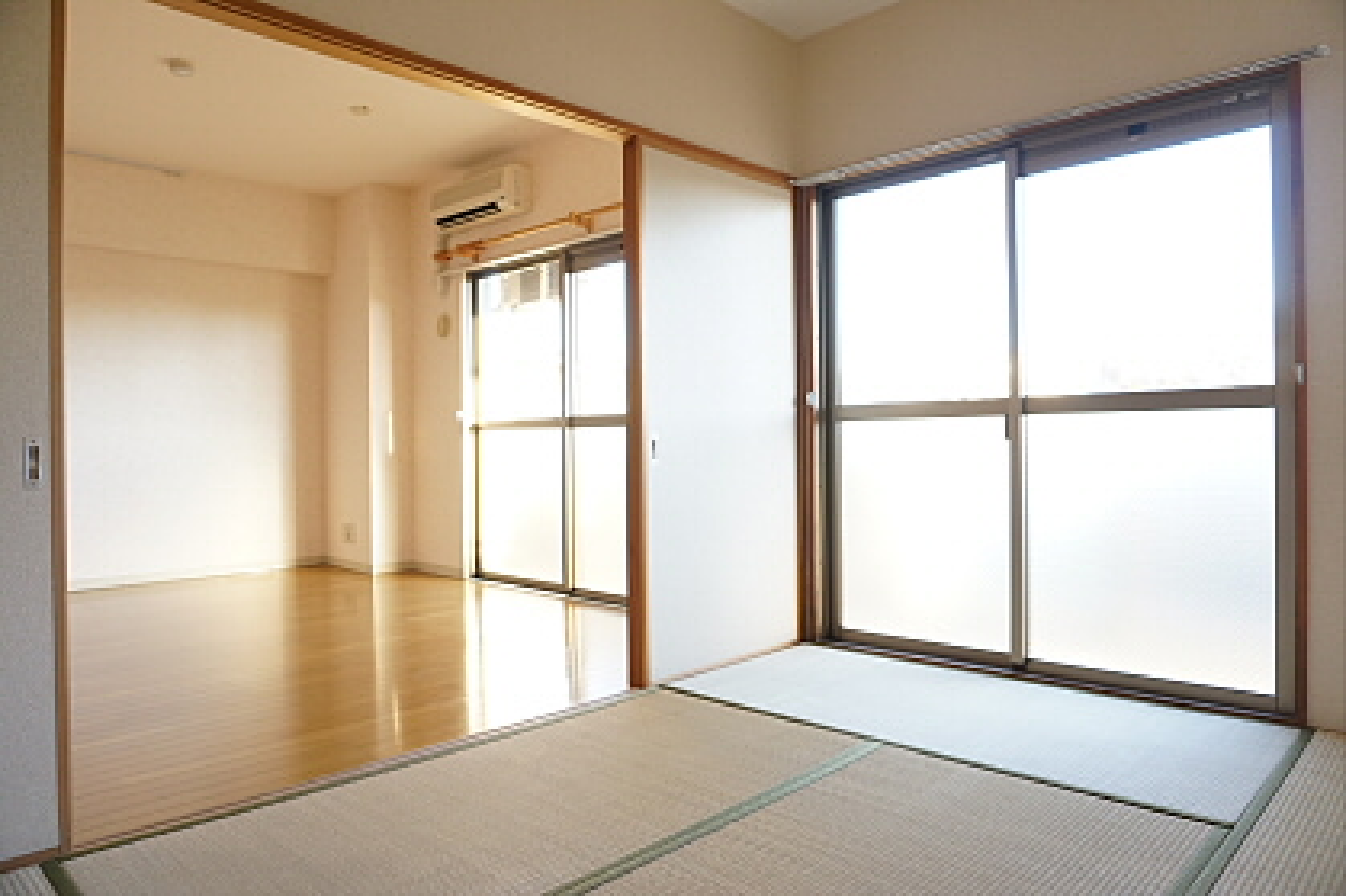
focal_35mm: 24
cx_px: 673
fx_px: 897
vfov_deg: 53.1
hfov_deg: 73.8
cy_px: 448
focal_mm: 16
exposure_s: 1/60
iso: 800
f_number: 4
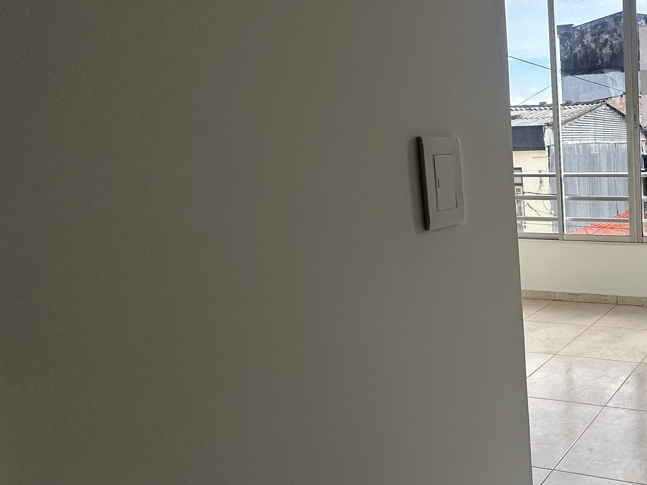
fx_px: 561
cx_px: 658
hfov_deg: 48.4
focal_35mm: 30
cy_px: 222
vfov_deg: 46.7
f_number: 2.2
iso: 40
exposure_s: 1/298
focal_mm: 2.22
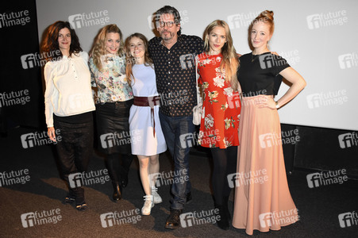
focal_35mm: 33
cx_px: 179
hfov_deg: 57.3
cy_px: 119
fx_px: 328
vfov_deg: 39.9
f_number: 4.5
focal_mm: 22
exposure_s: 1/100
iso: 1600
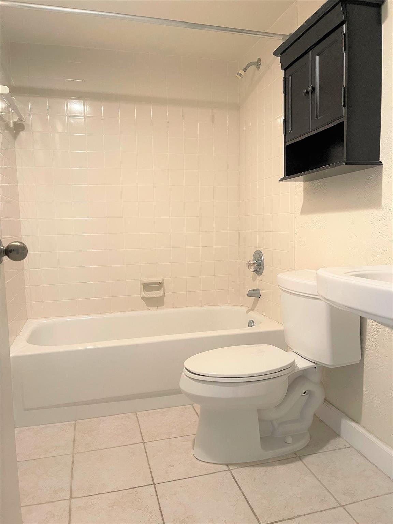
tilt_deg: -6.5
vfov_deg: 67.3
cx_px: 196
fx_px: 394
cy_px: 262
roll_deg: +1.0
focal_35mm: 26
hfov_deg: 53.1
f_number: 1.6
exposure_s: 1/60
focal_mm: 5.1
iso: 250
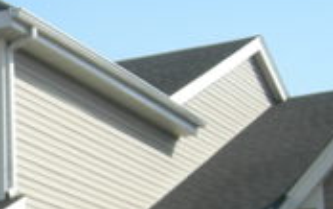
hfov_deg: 14.1
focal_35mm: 140
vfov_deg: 9.2
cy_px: 278
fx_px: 1271
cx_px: -149
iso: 64
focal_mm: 7.5
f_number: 2.7
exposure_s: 1/1000
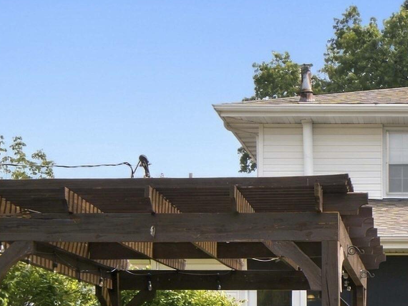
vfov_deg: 14.9
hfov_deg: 19.2
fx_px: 1155
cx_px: 450
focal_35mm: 98
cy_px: 293
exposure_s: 1/250
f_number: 9
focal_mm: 31
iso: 320
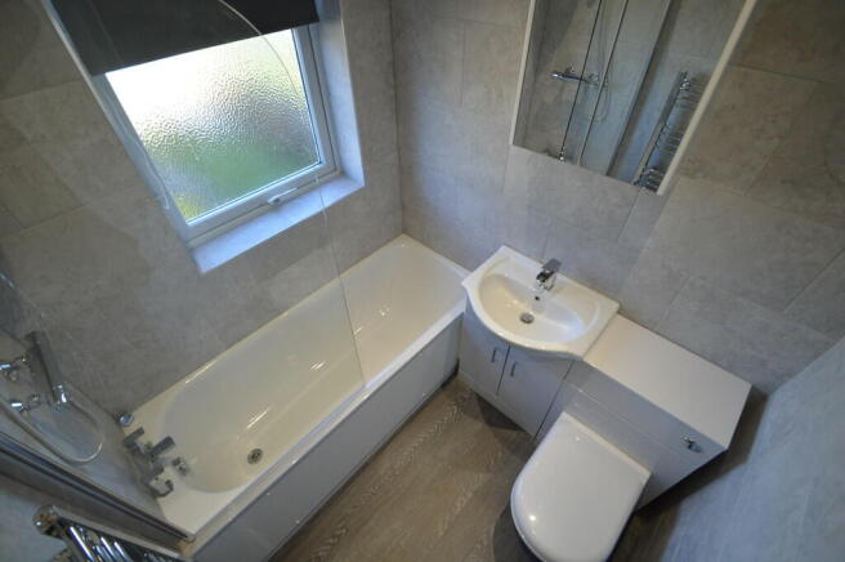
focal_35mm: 15
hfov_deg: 100.4
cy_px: 281
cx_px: 422
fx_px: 352
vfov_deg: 77.2
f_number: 5
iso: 400
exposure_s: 1/100
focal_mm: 10
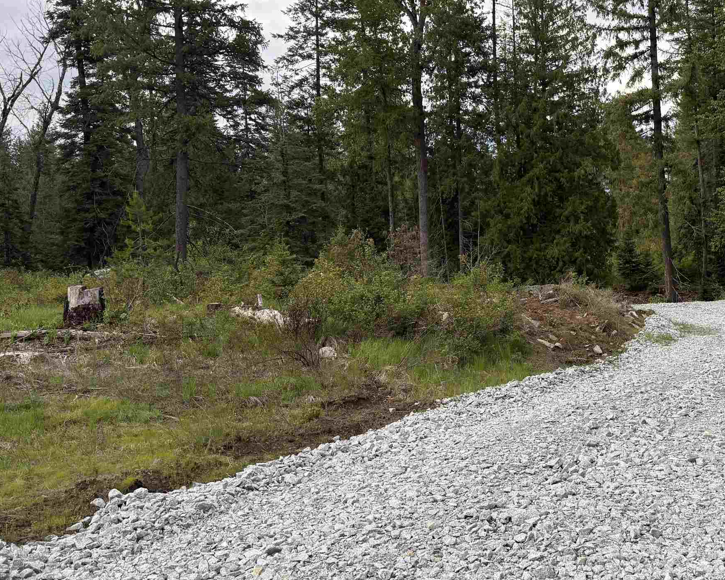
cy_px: 251
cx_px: 540
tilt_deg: +0.0
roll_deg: +2.0
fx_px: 880
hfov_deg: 43.4
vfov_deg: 36.4
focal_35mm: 41
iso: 100
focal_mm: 6.76
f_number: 1.78
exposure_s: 1/788
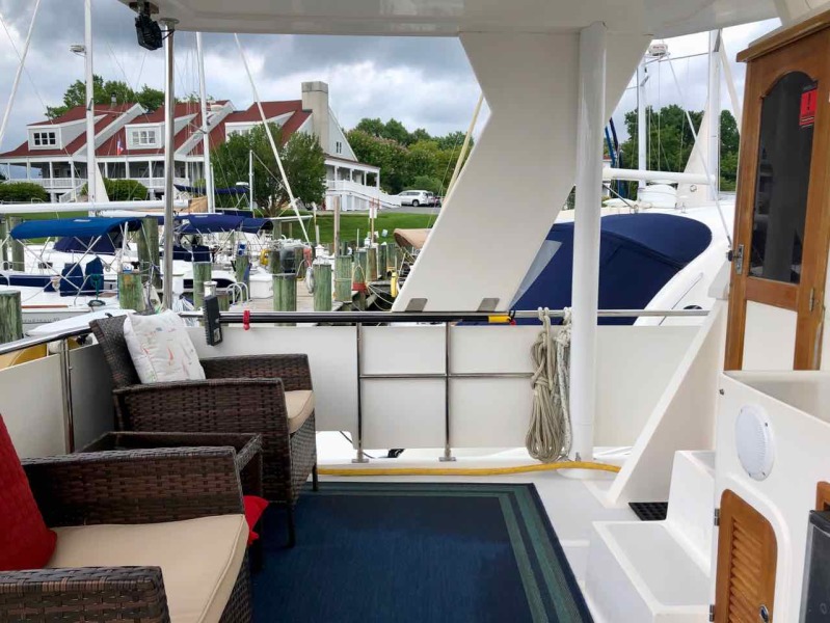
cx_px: 415
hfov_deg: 63.4
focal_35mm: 28
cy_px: 312
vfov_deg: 49.8
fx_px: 672
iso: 20
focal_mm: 3.99
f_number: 1.8
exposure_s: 1/527
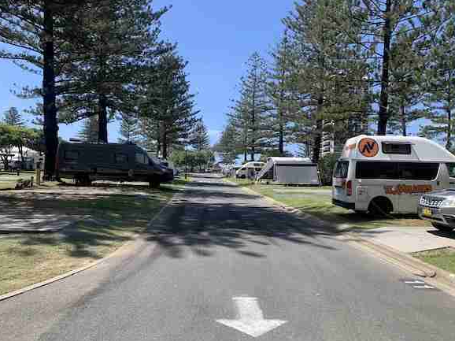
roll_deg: -0.4
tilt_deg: +0.4
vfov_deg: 51.3
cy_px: 170
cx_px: 232
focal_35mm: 27
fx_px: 355
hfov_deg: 65.3
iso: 25
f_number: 1.8
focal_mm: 4.25
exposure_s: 1/1661
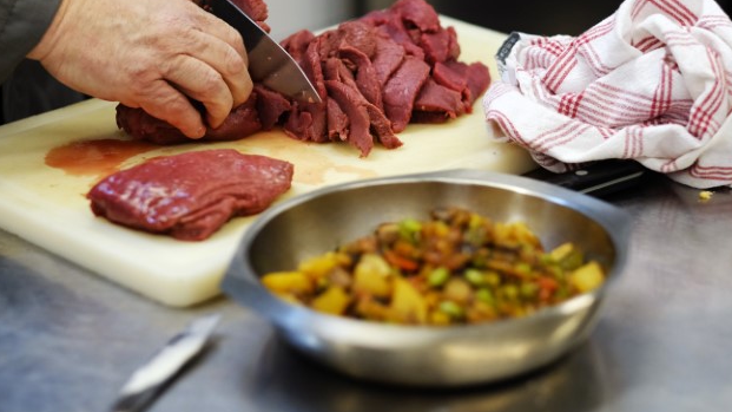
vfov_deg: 11.9
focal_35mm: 102
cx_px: 375
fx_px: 1979
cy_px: 137
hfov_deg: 21.0
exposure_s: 1/1250
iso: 1600
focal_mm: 56
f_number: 2
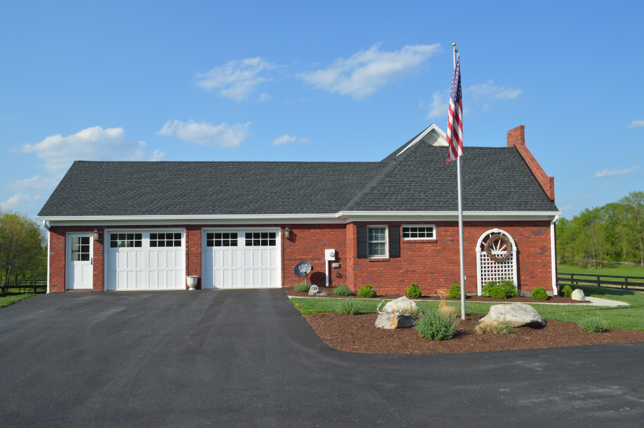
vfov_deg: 43.5
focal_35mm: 30
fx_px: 536
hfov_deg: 62.0
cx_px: 322
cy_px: 214
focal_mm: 20
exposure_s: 1/250
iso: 100
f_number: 8
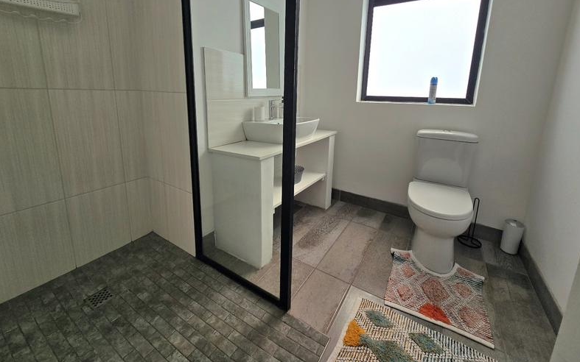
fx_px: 221
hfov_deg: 105.3
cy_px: 143
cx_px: 294
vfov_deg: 77.6
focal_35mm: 14
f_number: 2.2
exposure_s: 1/2000
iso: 50
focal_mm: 2.2
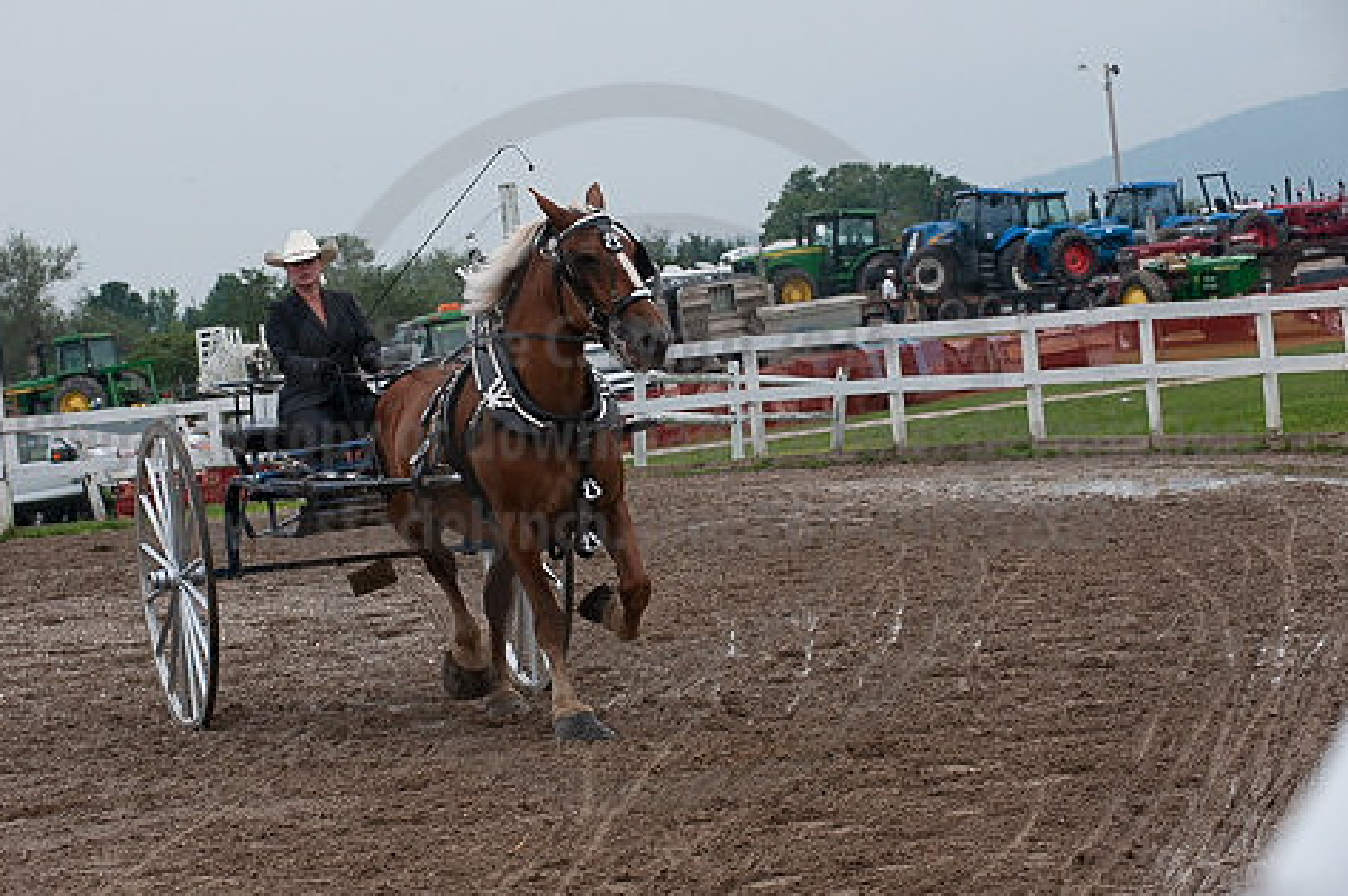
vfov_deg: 10.3
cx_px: 634
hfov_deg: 15.4
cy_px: 431
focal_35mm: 133
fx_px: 4975
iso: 900
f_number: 5.6
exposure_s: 1/1000
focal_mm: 125
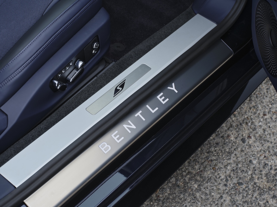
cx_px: 138
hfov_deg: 25.7
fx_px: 608
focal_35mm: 76
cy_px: 104
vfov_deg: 19.4
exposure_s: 1/125
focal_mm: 96
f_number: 11
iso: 250
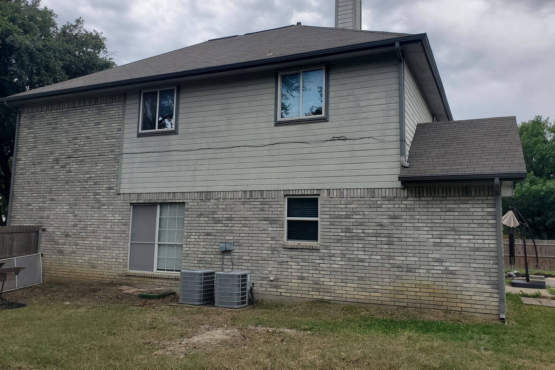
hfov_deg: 65.5
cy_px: 172
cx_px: 281
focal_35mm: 28
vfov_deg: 46.4
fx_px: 432
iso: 50
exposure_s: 1/1177
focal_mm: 4.3
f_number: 2.4
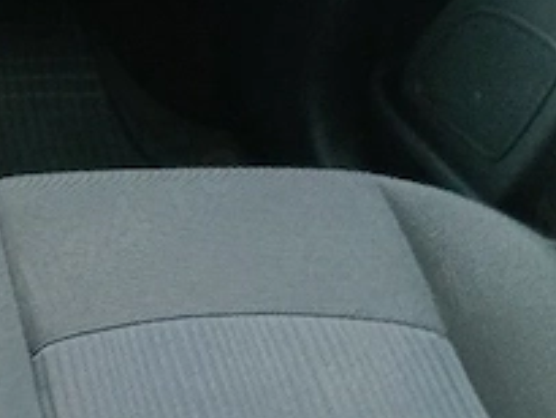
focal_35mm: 79
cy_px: -136
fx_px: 1270
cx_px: -247
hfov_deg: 21.3
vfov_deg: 17.5
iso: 100
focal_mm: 3.98
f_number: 2.8
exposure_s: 1/33.3
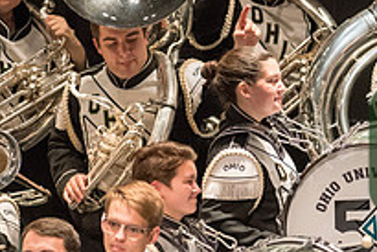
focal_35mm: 849
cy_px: 168
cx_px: 508
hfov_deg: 2.4
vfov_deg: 1.6
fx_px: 8897
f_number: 2.8
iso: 4000
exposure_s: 1/500
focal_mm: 300
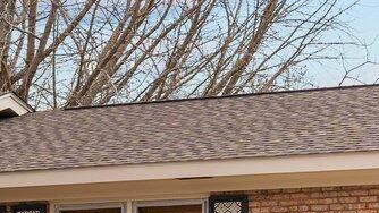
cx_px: 0
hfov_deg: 11.8
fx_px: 1809
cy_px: 338
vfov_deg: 6.6
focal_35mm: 180
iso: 160
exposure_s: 1/1600
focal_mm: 28
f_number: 2.8
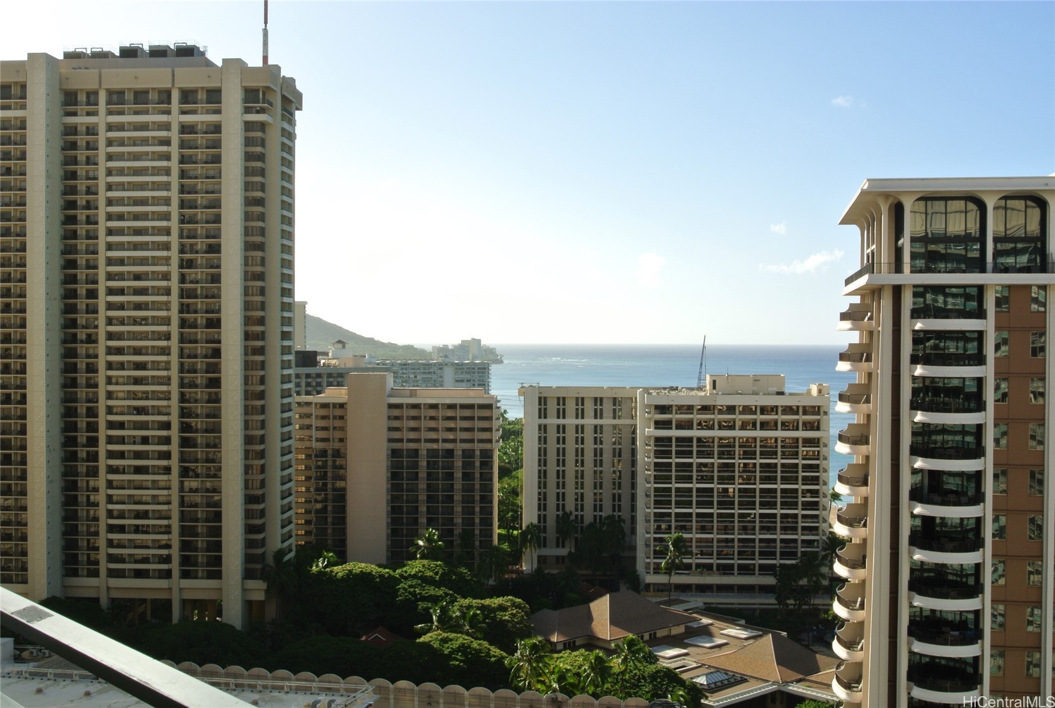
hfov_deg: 46.3
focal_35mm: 42
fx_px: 1233
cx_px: 528
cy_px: 354
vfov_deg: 32.0
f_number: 16
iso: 100
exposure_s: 1/60
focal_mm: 15.7
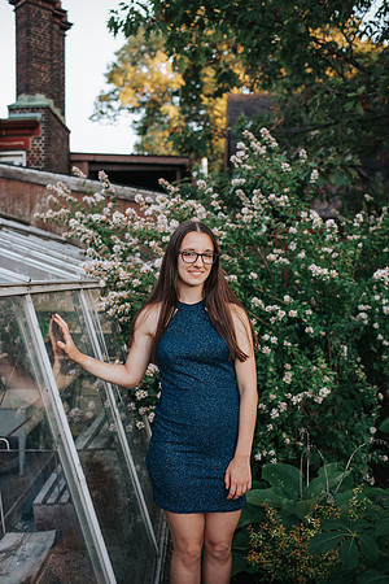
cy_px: 292
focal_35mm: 35
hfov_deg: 37.9
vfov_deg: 54.4
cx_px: 194
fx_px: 567
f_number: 2.8
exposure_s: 1/400
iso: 900
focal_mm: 35
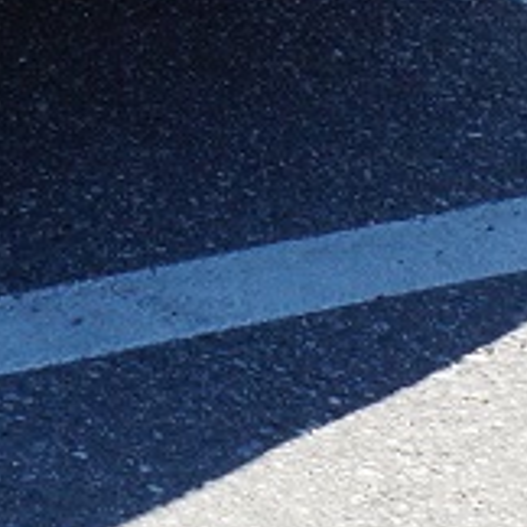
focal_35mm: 377
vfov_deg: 4.5
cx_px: -1021
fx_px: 6494
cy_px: -971
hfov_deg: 4.5
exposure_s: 1/125
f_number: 8
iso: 100
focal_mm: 30
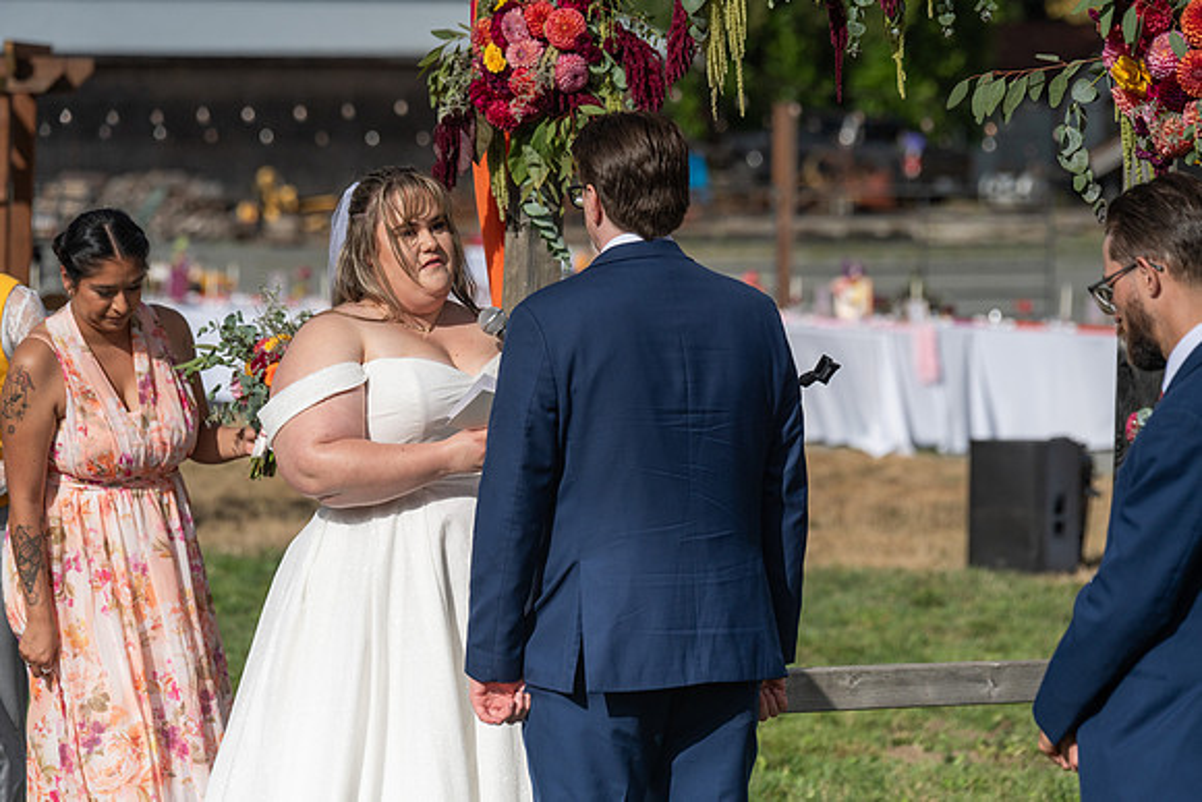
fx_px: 5009
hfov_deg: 13.7
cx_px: 601
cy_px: 401
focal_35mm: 150
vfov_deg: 9.2
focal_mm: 150
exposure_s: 1/8000
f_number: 4.5
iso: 400
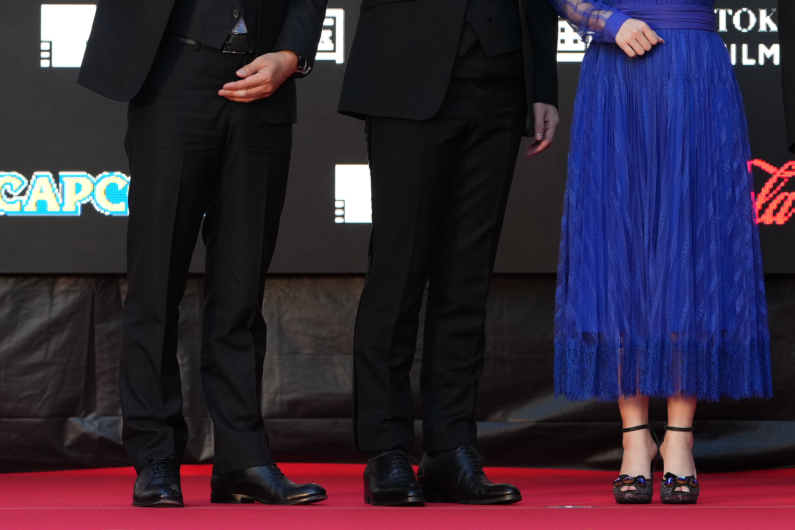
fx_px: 4946
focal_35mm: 224
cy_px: 43
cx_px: 591
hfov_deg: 9.2
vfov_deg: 6.1
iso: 1250
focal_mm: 118
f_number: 4
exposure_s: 1/400
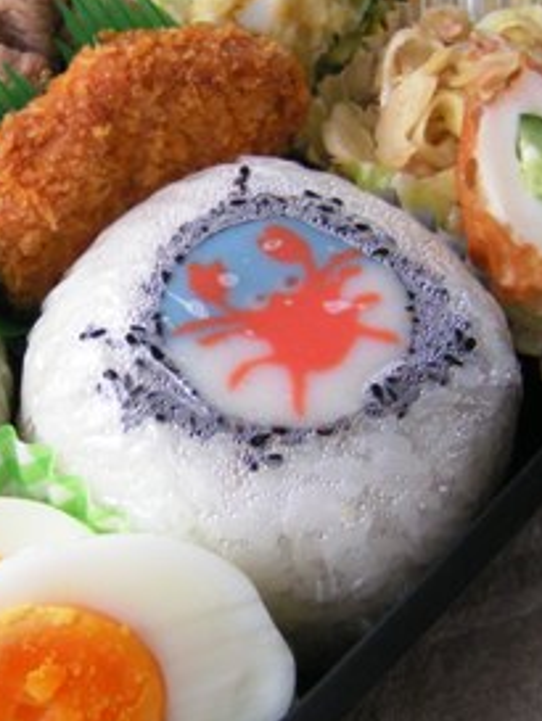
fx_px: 1314
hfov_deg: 23.0
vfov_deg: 30.7
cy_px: 313
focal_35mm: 63
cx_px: 114
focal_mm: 5.8
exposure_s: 1/40
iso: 200
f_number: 3.2
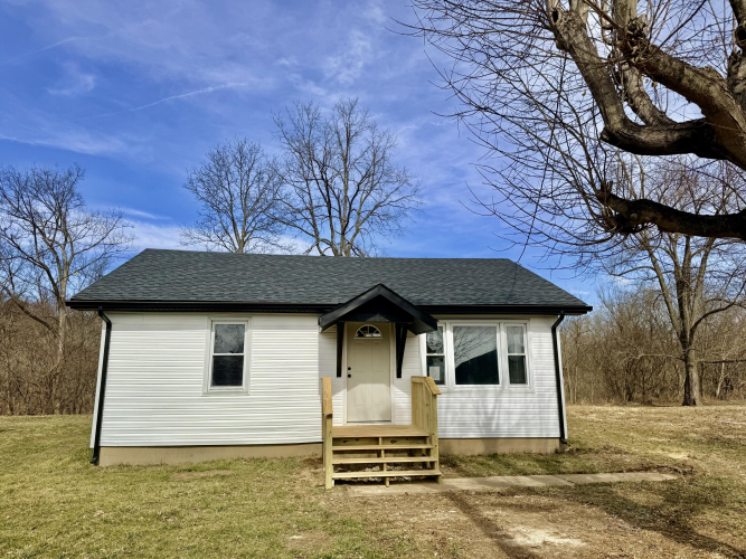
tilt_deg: +8.7
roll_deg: +0.2
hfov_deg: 71.6
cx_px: 373
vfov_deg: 56.8
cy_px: 280
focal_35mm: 24
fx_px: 517
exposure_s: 1/6711
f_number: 1.78
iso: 80
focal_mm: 6.76
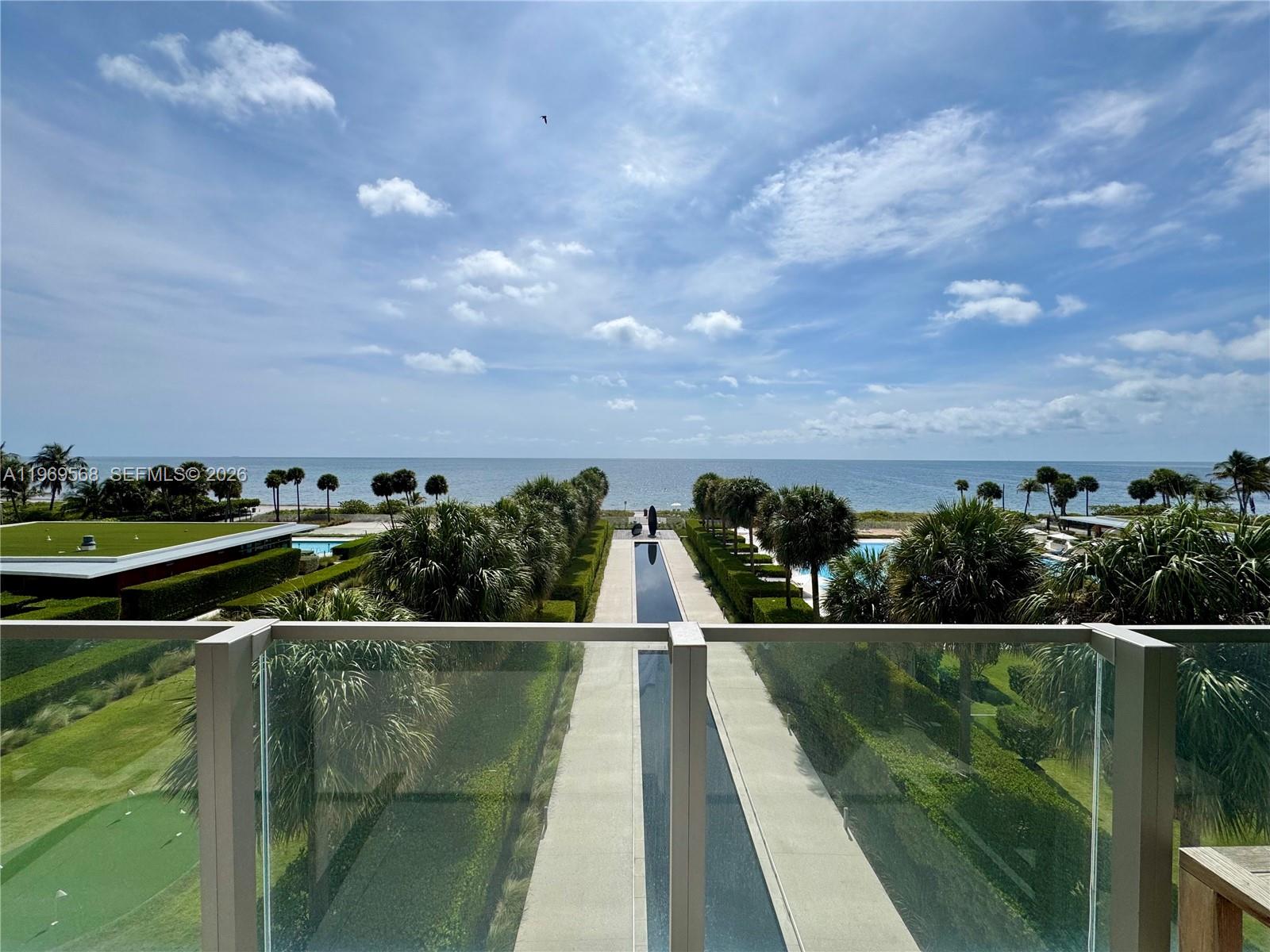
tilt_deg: -2.6
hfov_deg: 102.1
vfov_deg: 85.7
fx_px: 514
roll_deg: -0.7
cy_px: 476
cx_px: 635
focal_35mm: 14
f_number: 2.2
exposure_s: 1/4630
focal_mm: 2.22
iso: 32
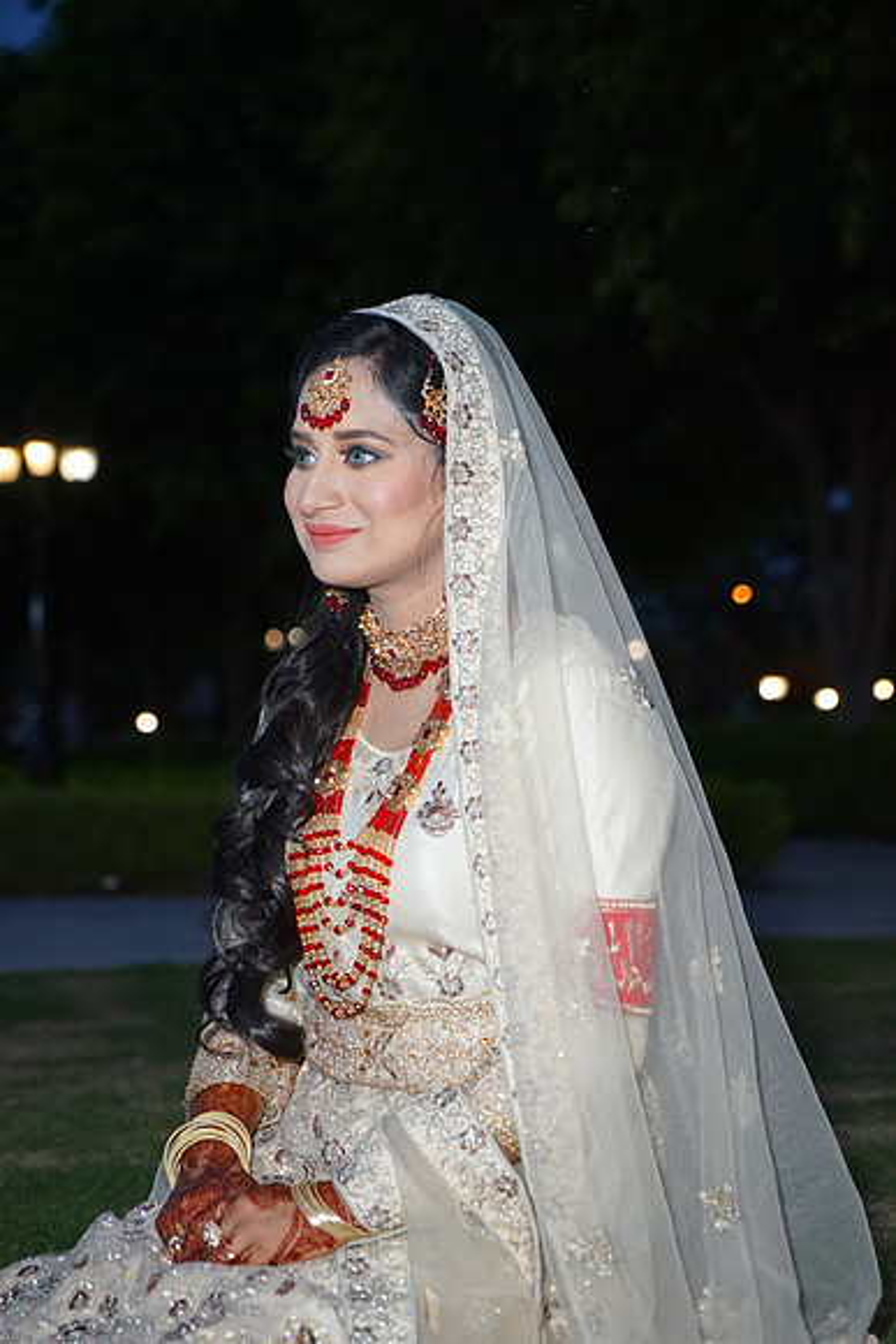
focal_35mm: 70
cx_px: 448
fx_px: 2612
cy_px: 672
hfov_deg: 19.5
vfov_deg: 28.8
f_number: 4
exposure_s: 1/200
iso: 3200
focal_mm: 70
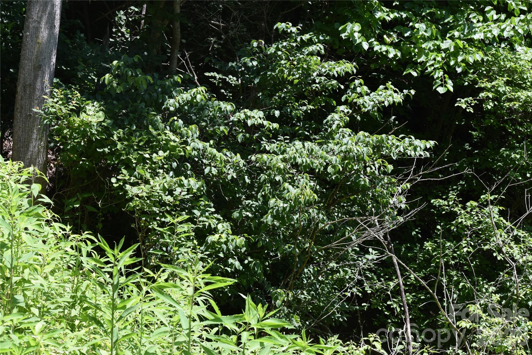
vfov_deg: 16.6
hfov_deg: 24.6
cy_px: 178
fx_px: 1219
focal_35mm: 82
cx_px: 266
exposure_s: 1/250
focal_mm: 55
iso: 360
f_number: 8
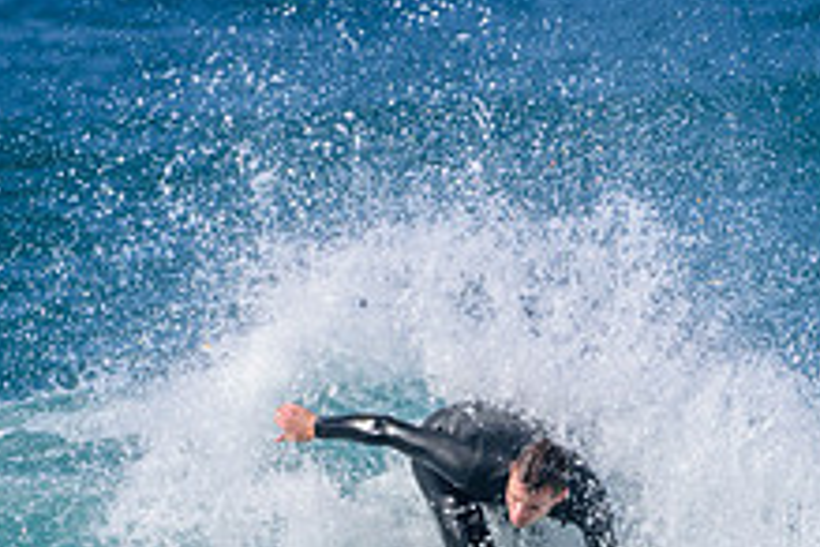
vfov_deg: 0.7
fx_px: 45142
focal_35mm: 1982
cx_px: 281
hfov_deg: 1.0
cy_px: 684
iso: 250
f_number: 5.6
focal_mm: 500
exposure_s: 1/2000
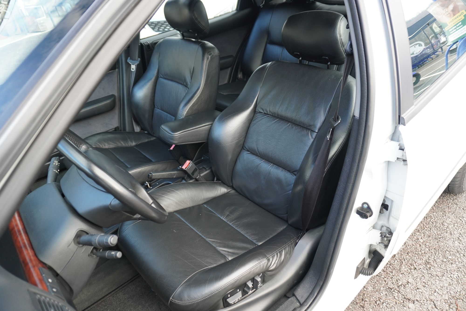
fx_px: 311
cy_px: 156
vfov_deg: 53.2
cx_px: 233
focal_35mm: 24
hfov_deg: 73.7
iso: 250
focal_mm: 16
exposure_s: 1/30
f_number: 3.5
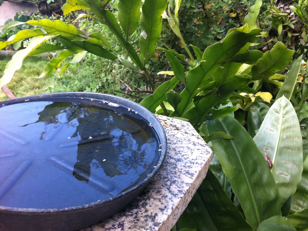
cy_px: 116
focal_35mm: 35
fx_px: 311
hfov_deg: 52.7
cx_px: 154
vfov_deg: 40.6
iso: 80
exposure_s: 1/120
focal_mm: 3.85
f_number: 2.8
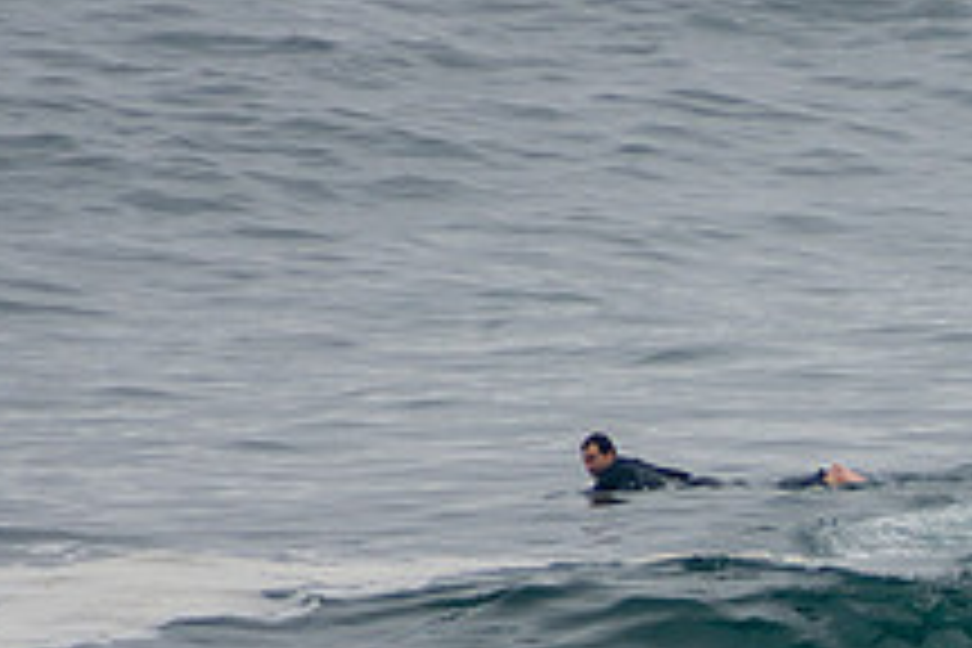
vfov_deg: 0.9
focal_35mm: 1614
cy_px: 785
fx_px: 43575
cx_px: 1242
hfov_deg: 1.3
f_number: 5.6
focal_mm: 400
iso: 280
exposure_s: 1/1250
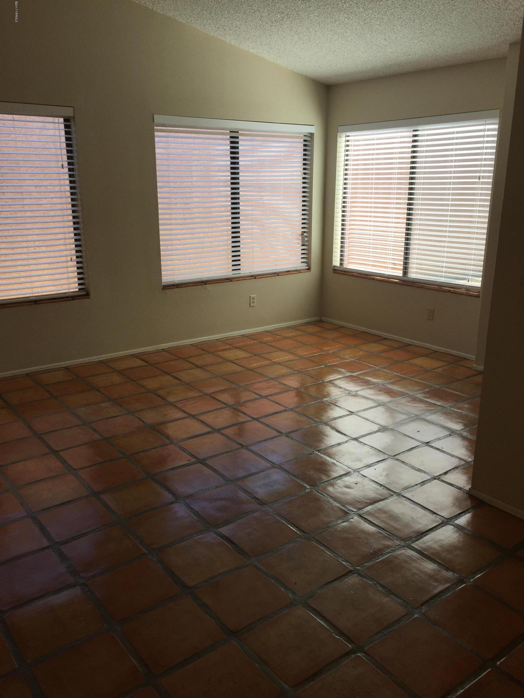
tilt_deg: -15.7
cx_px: 262
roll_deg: -0.7
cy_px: 349
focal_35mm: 29
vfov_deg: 61.7
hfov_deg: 48.2
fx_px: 585
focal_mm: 4.15
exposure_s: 1/399
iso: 32
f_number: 2.2
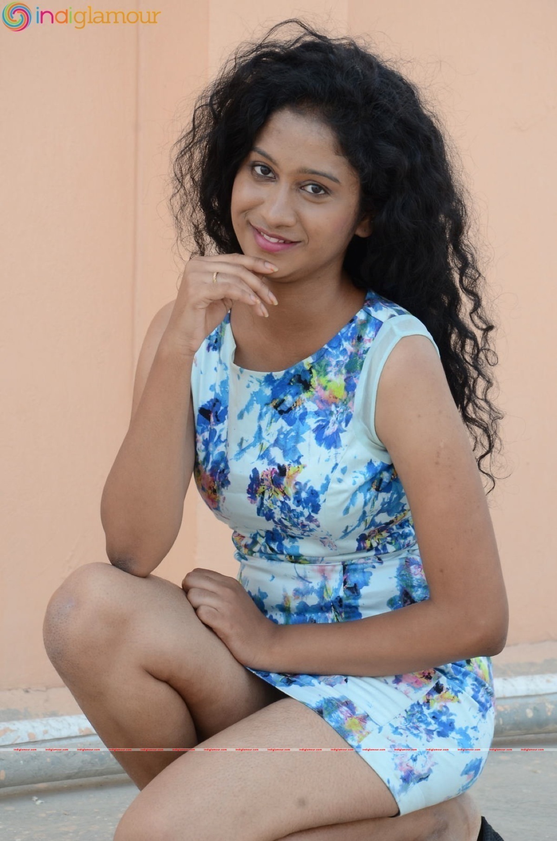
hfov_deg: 12.1
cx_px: 278
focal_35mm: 112
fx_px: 2624
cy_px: 420
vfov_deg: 18.2
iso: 500
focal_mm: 75
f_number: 7.1
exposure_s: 1/125
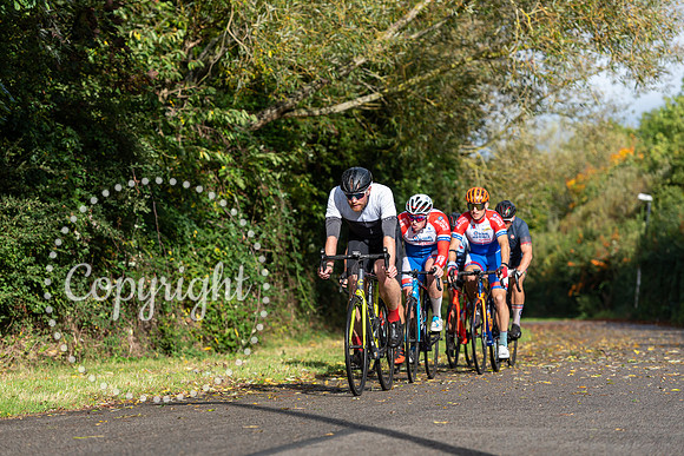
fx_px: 2375
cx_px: 342
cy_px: 228
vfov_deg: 11.0
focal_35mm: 125
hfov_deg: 16.4
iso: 200
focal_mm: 125
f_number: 4
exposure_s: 1/1600
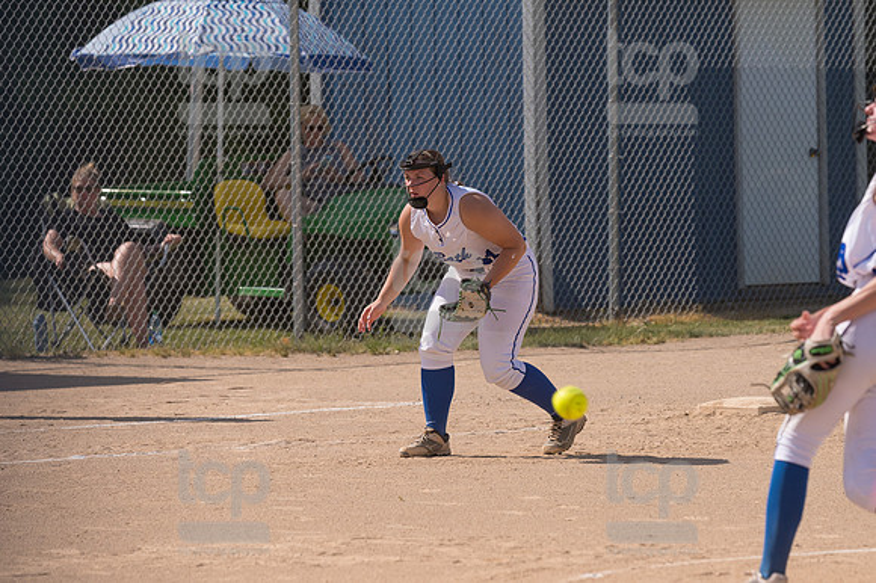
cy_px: 292
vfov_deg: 4.6
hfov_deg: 6.9
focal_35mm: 300
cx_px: 438
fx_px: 7296
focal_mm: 200
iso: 200
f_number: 5.6
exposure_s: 1/1600
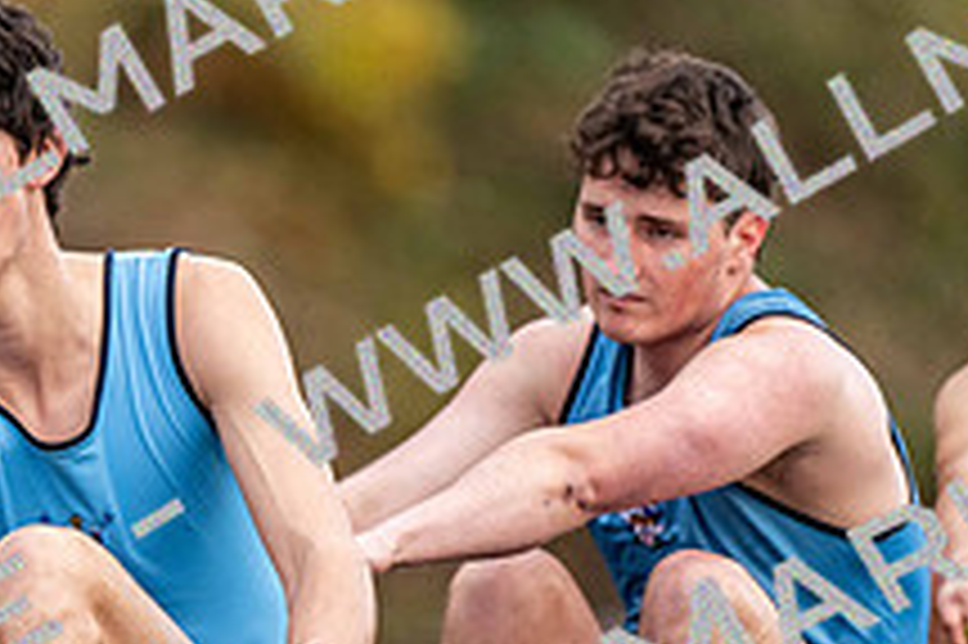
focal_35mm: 1622
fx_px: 43579
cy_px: 543
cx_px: -72
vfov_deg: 0.8
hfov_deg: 1.3
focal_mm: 600
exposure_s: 1/2500
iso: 1600
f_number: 4
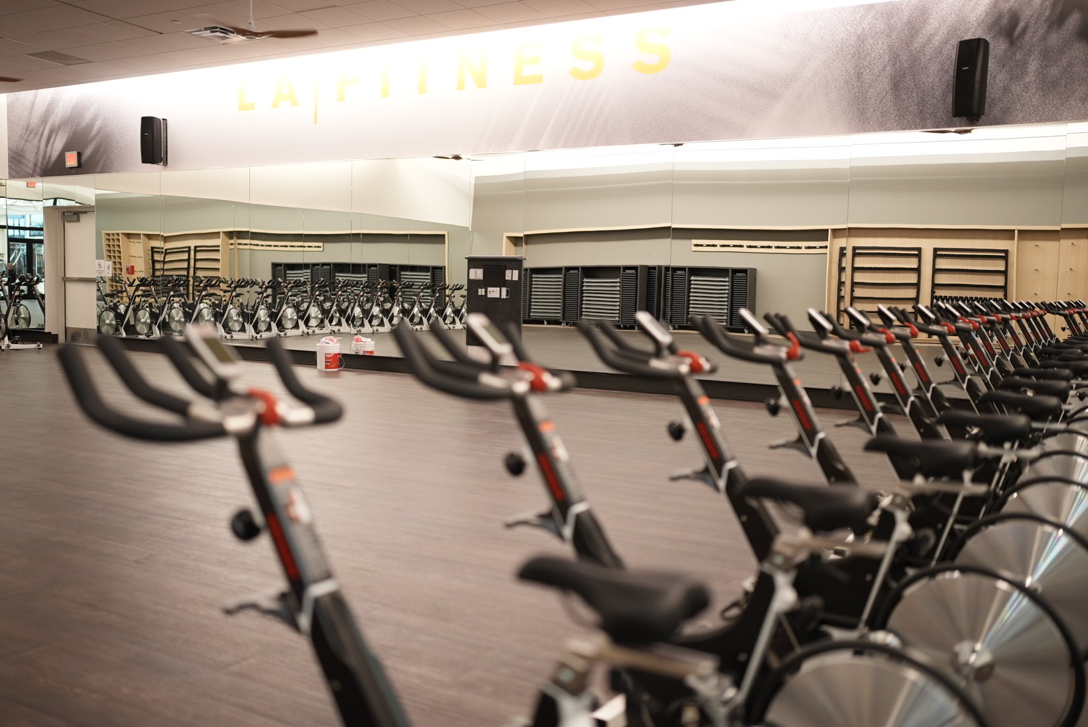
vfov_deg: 37.9
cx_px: 544
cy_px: 364
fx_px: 1059
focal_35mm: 35
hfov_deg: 54.4
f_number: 1.4
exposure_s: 1/60
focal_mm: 35
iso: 800
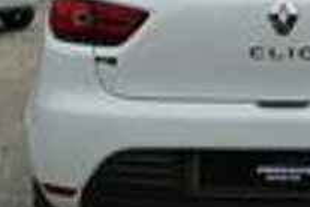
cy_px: 70
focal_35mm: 102
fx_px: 878
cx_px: 286
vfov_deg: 13.4
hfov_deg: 19.6
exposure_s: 1/1600
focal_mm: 16
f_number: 3.5
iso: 125
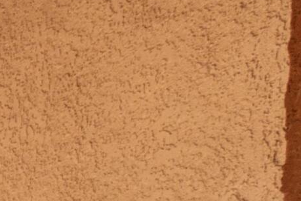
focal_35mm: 98
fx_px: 819
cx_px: -498
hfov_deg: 13.0
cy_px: 531
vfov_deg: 11.0
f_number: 22
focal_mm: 10
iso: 200
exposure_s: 1/40
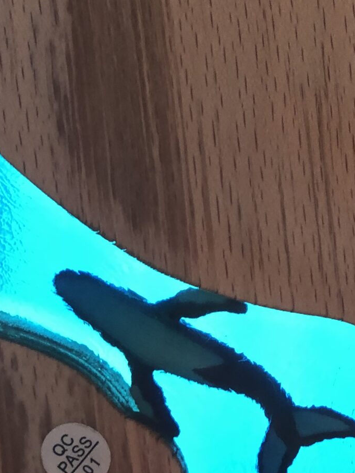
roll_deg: +1.8
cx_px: 364
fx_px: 1079
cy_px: 13
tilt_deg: +3.8
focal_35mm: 79
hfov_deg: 18.2
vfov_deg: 23.8
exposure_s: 1/20
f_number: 1.8
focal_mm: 3.99
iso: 40
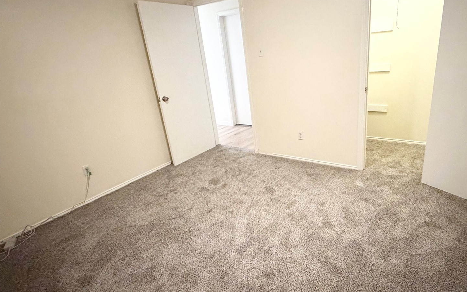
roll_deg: +5.4
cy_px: 146
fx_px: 267
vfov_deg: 57.3
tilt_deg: -19.6
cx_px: 269
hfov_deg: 81.7
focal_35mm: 21
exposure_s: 1/40
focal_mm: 2.22
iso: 1000
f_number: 2.2
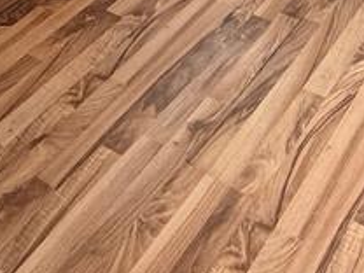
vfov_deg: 15.2
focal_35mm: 69
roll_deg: +1.7
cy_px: -336
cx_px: 298
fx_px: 726
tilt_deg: -10.7
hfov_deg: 27.5
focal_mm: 2.22
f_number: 2.2
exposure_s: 1/60
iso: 320
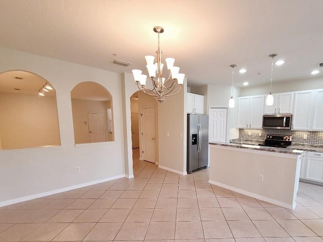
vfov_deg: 77.3
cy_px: 143
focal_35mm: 16
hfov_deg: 93.7
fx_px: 149
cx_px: 188
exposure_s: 1/59
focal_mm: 2.2
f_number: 2.2
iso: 80
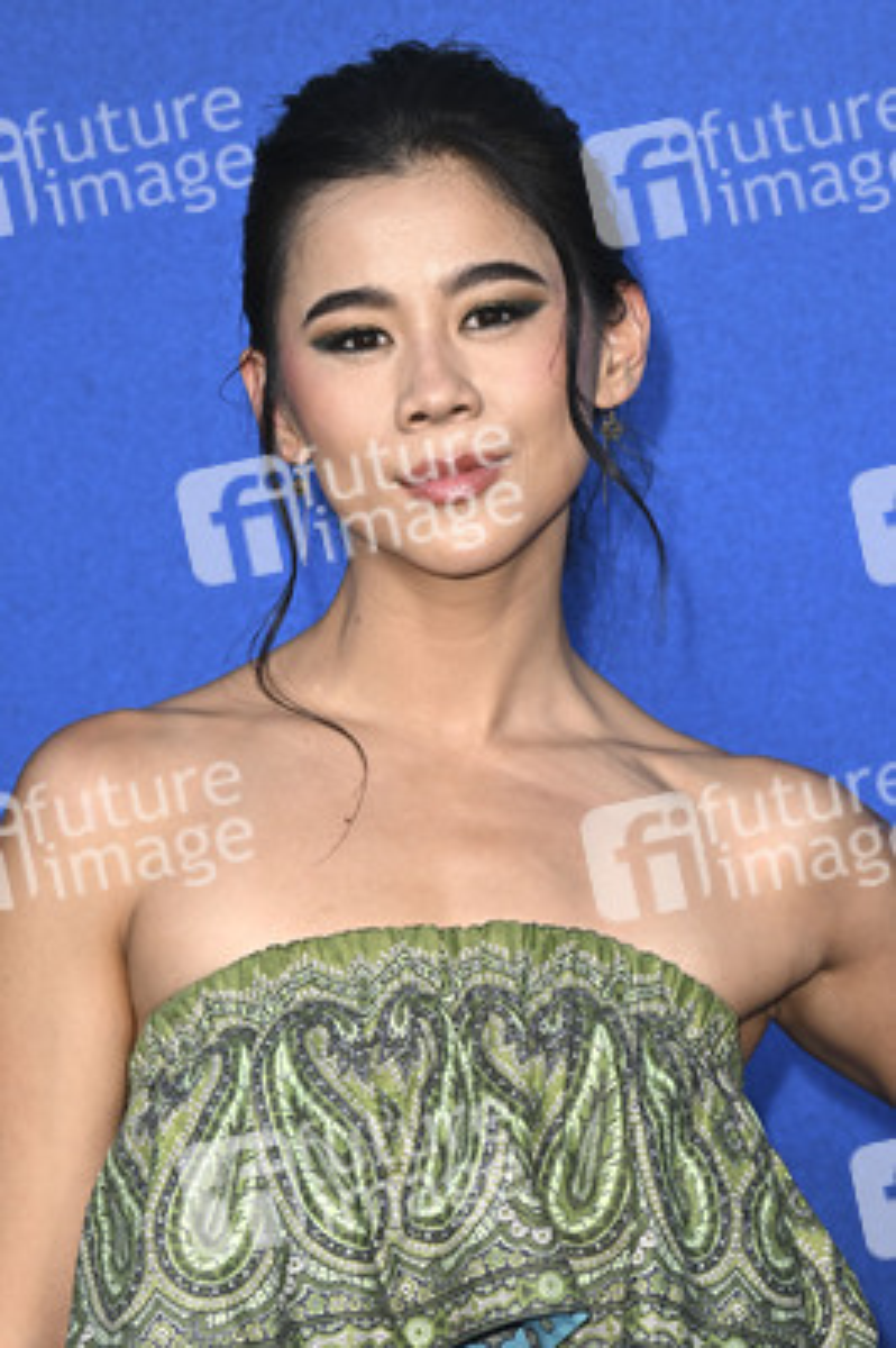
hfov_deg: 13.5
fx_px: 3777
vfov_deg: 20.2
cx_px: 448
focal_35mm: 101
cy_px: 674
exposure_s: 1/250
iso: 1000
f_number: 6.3
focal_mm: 101
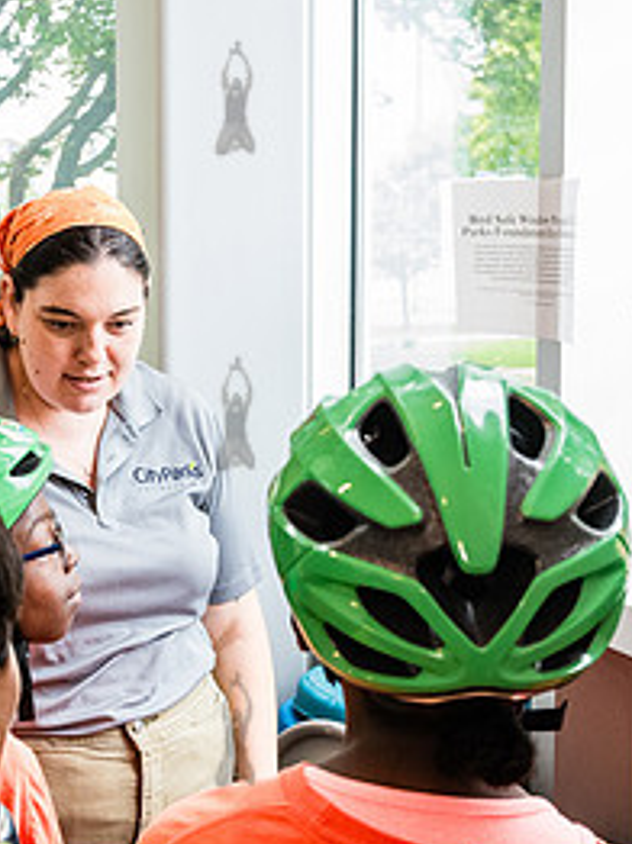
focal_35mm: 67
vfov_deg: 29.0
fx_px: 1634
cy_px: 382
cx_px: 174
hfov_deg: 21.7
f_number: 4
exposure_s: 1/400
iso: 2500
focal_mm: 29
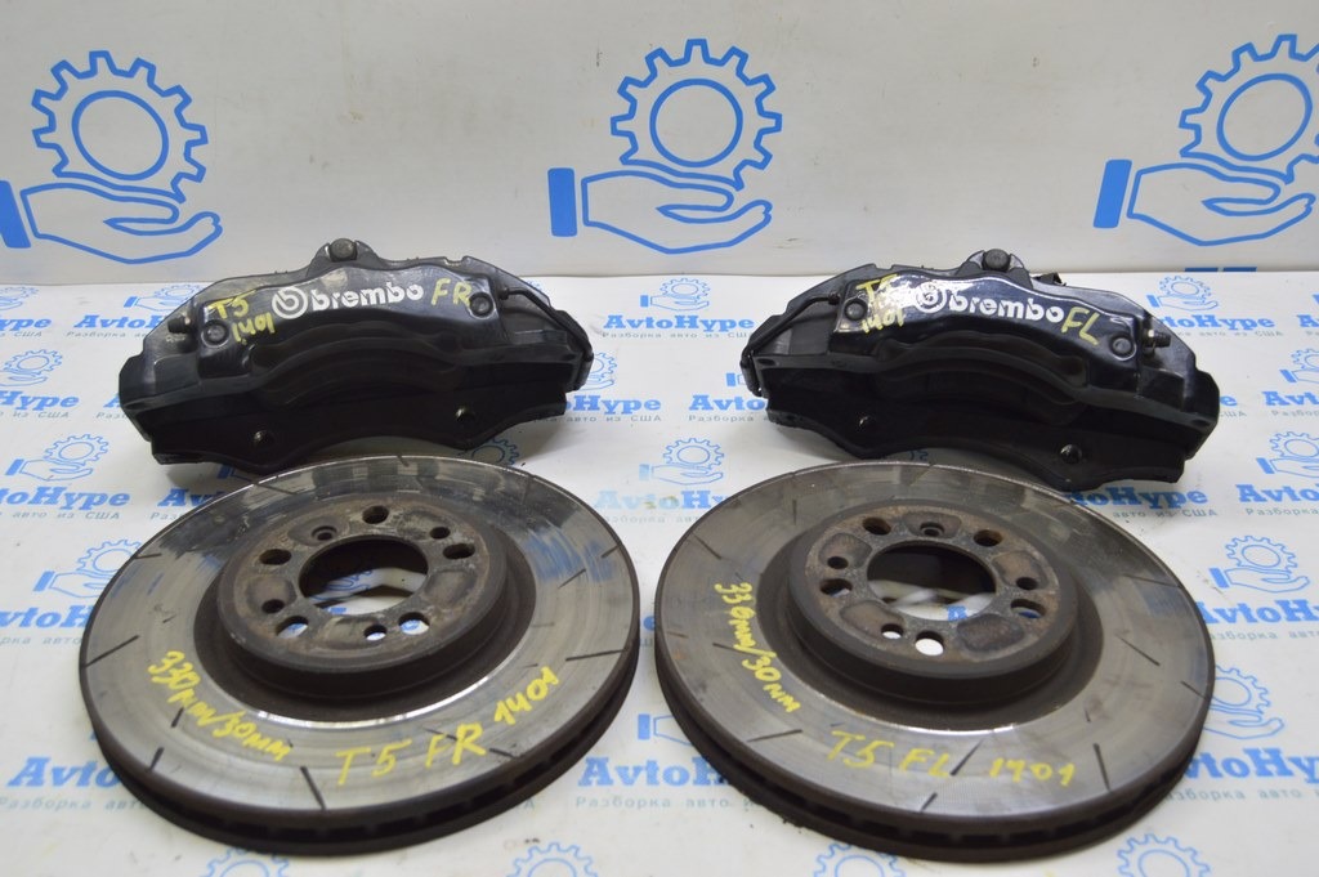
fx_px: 1263
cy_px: 438
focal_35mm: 34
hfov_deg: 55.1
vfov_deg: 38.3
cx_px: 660
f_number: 5.6
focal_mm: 23
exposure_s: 1/20
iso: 400
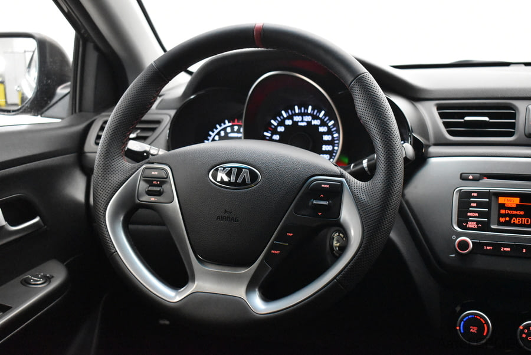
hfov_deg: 42.3
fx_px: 687
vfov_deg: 29.0
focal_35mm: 46
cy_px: 178
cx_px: 266
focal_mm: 31
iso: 7200
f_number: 4.2
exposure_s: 1/50
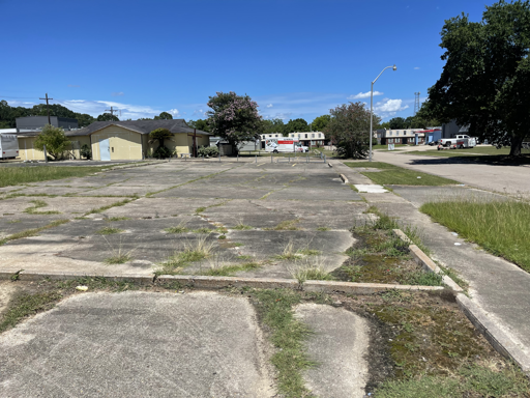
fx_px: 398
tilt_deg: -8.0
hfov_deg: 67.3
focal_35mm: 26
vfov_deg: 53.1
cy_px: 199
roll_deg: +1.4
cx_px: 265
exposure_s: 1/6579
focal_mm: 5.1
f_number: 1.6
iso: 50
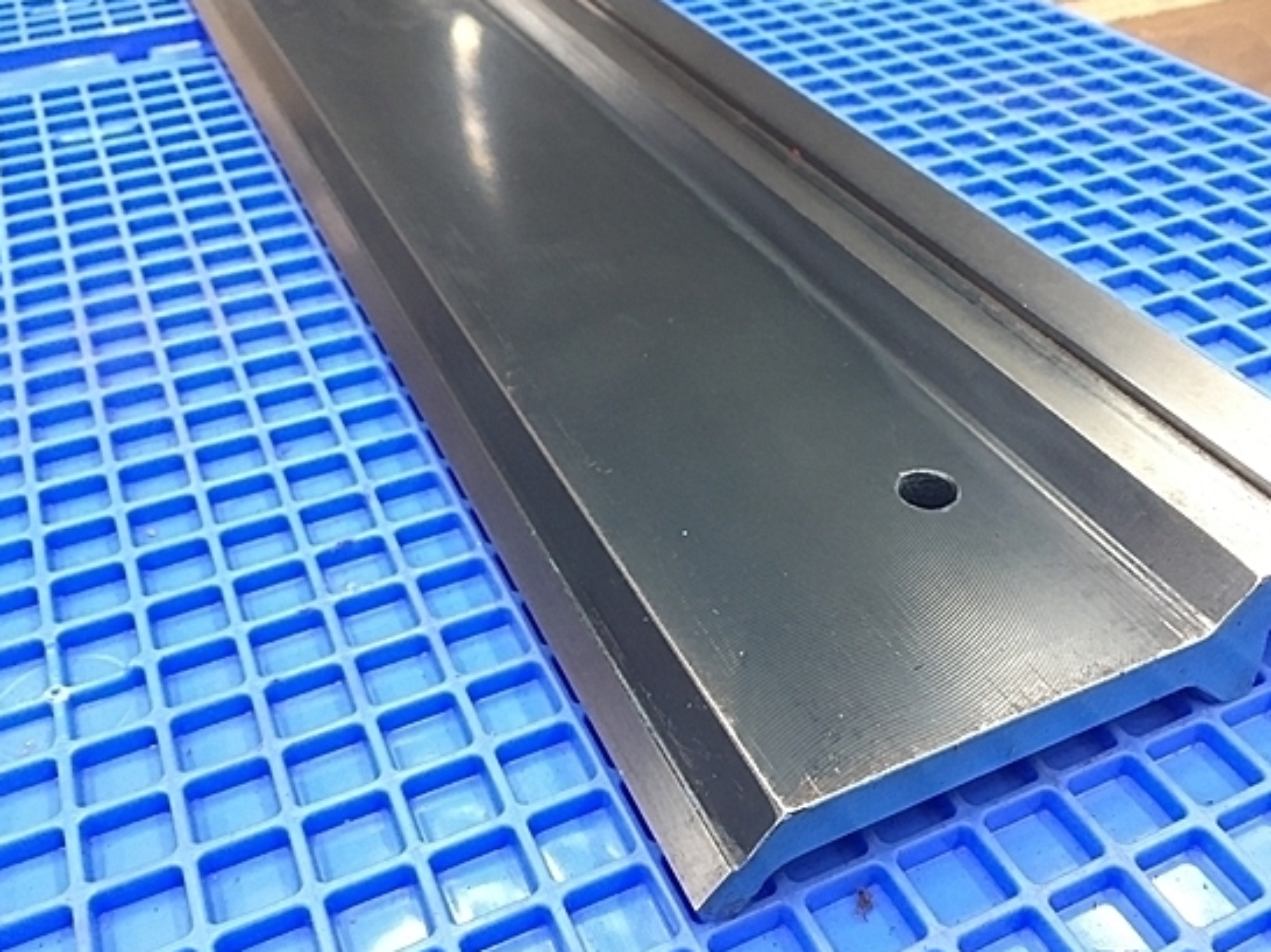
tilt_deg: -37.8
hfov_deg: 53.9
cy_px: 466
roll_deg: +3.1
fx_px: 1248
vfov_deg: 41.8
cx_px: 677
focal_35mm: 34
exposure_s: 1/24
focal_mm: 4.15
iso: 200
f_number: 2.2
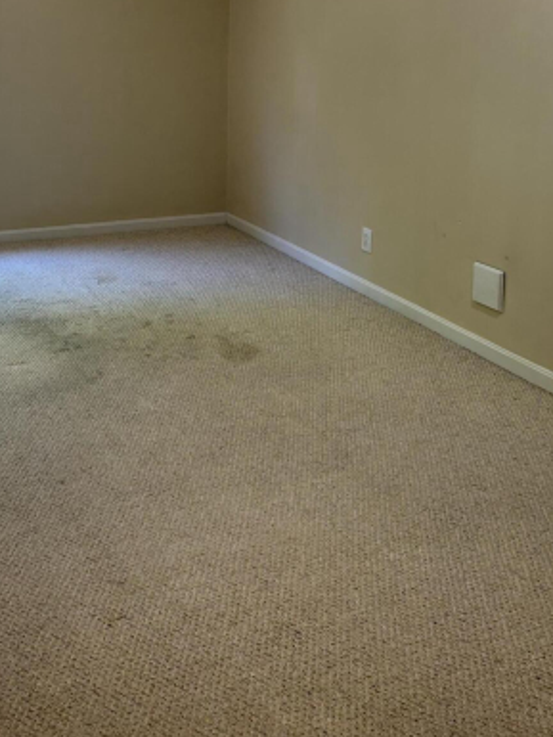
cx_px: 132
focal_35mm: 45
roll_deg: +0.0
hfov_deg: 31.6
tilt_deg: -10.3
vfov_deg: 40.5
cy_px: 160
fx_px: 958
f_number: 1.5
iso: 80
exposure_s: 1/60
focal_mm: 5.7
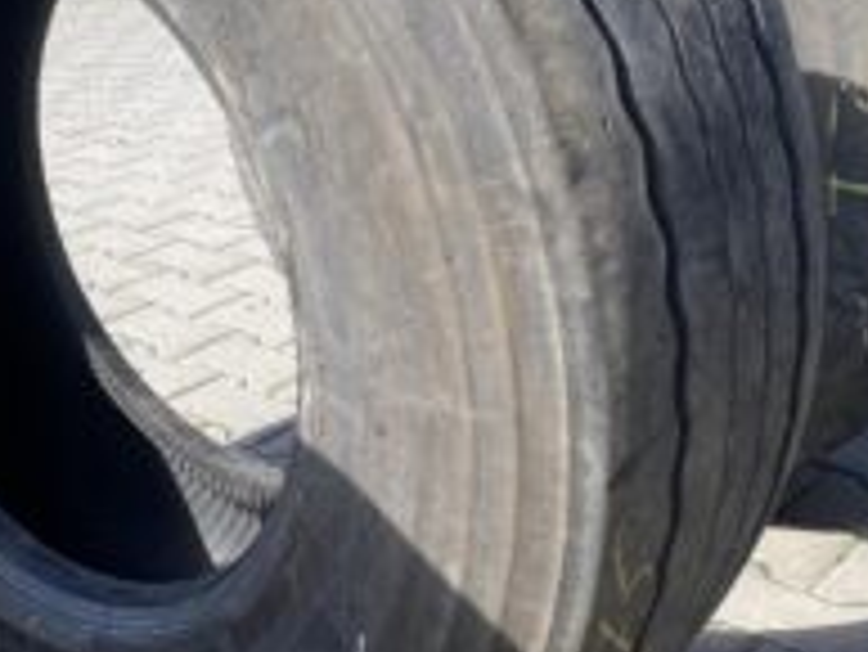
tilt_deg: -19.4
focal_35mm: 58
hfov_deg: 32.6
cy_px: 191
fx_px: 1455
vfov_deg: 25.1
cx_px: 220
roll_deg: +1.7
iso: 32
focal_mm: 4.25
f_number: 1.8
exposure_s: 1/852
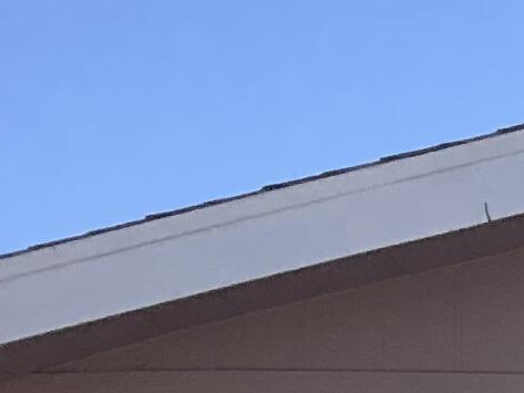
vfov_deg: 7.5
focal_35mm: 184
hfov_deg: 9.5
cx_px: 1264
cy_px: 933
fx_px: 2786
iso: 25
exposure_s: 1/1412
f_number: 1.8
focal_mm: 3
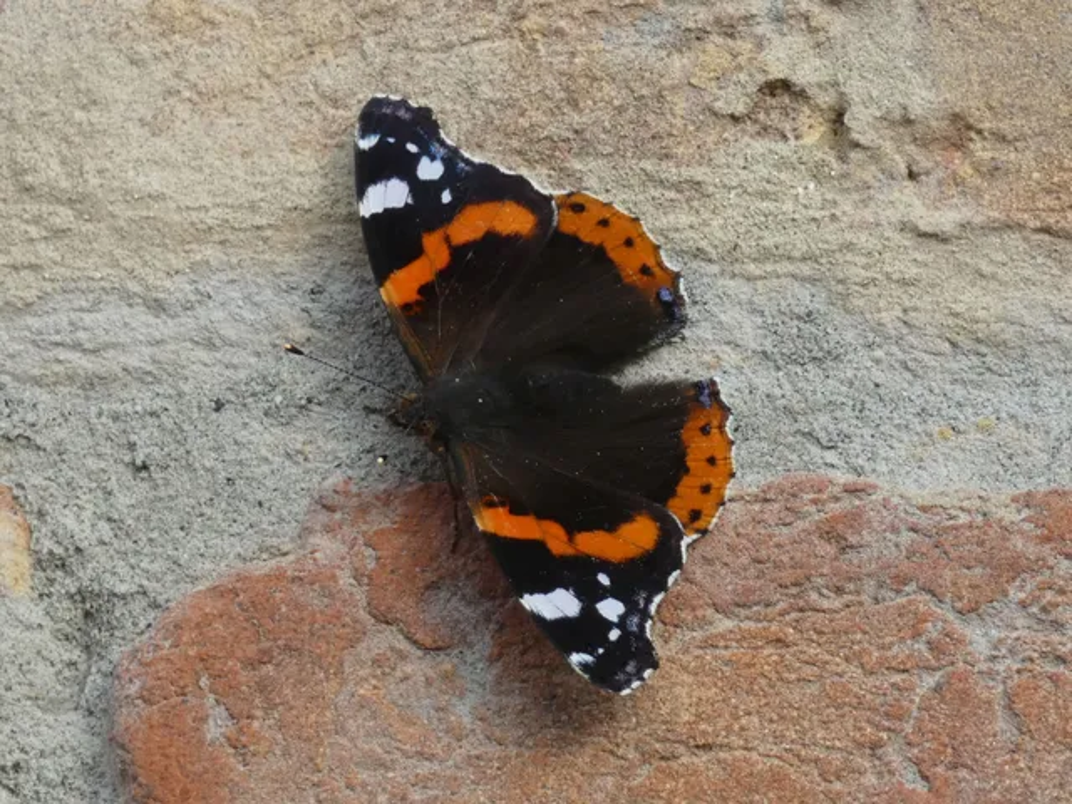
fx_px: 6534
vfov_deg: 7.0
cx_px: 536
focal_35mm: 211
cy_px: 402
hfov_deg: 9.4
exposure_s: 1/80
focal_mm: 37.8
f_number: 5.5
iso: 160
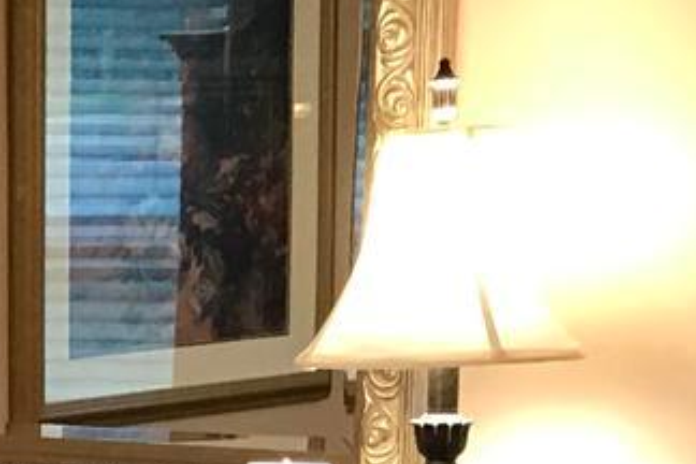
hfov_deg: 9.6
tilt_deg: -8.7
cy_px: 823
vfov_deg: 7.3
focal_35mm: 184
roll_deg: +0.1
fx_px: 3557
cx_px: -1100
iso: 40
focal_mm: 3.99
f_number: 1.8
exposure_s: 1/17
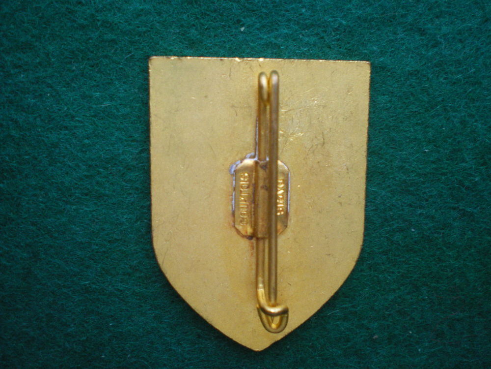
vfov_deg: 37.7
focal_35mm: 38
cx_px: 246
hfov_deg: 49.0
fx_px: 539
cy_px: 184
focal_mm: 6.3
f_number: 3.1
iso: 250
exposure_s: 1/50
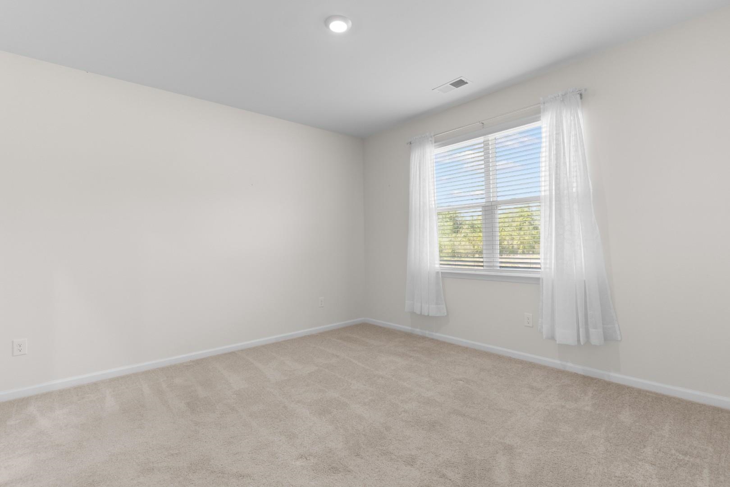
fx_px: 324
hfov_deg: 96.7
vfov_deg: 73.7
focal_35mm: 16
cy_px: 244
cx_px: 365
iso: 100
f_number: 4.8
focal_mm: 11
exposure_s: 1/8
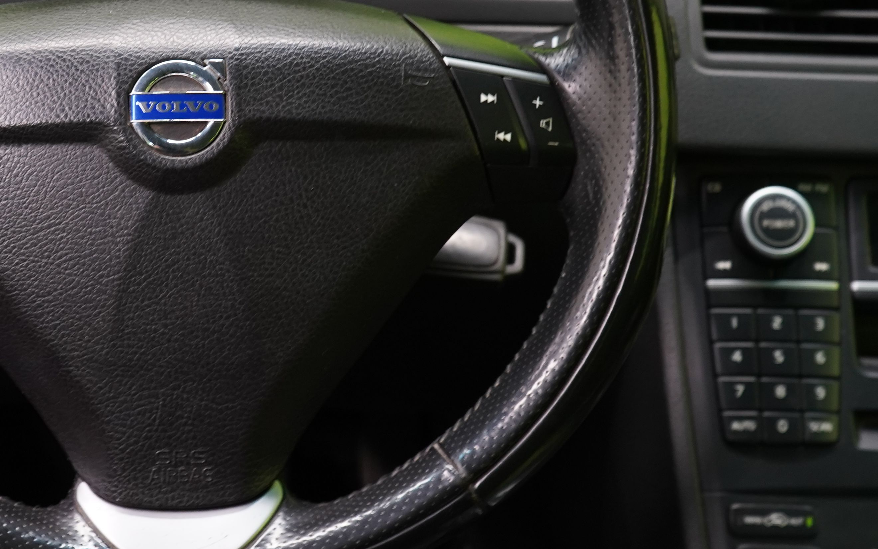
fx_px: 1771
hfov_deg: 27.3
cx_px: 184
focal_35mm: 74
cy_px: 106
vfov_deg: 17.5
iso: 1250
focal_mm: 32
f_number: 5
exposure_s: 1/30
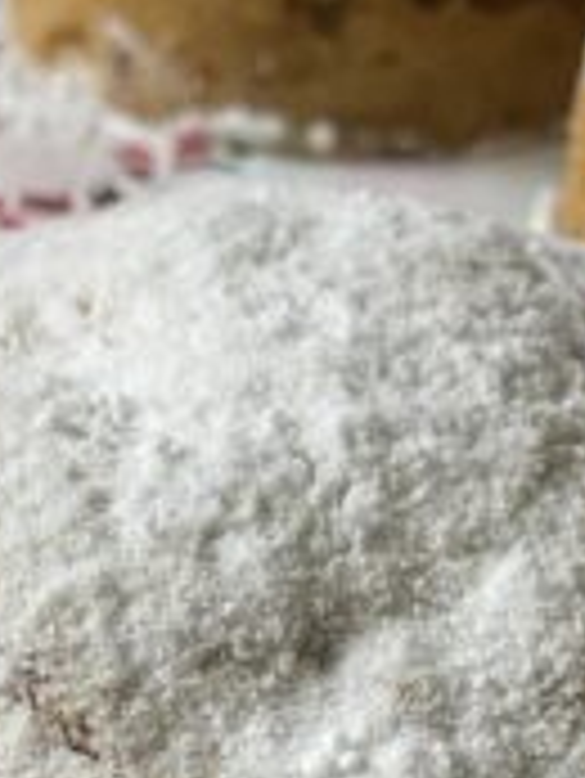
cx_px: 344
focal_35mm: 75
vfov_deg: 24.2
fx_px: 1688
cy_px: 868
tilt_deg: -47.2
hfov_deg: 19.6
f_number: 1.8
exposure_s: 1/64
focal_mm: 4.25
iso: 125
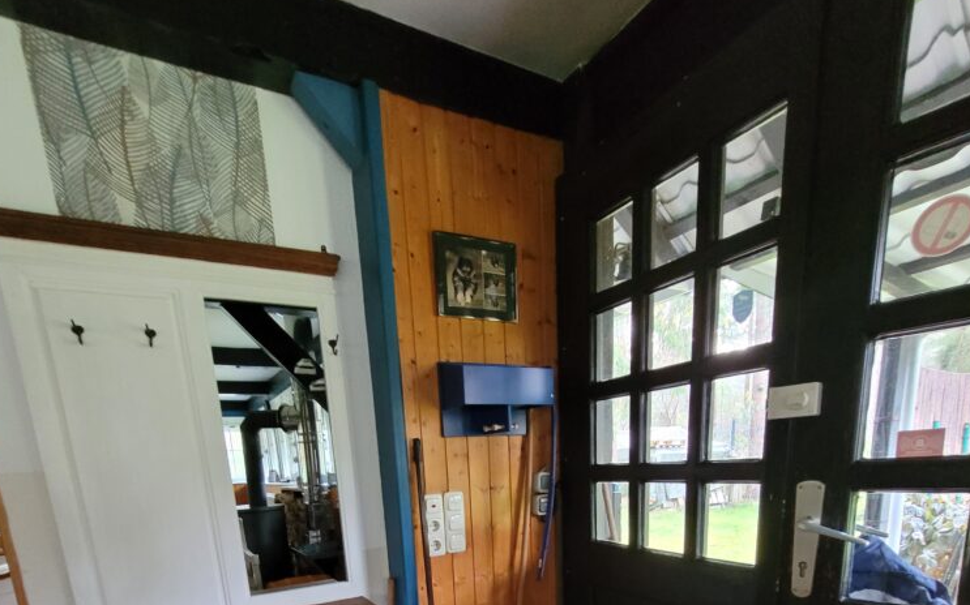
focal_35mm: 19
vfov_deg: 51.6
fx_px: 502
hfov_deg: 88.0
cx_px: 483
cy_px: 587
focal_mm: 1.74
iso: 500
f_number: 2.2
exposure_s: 1/33
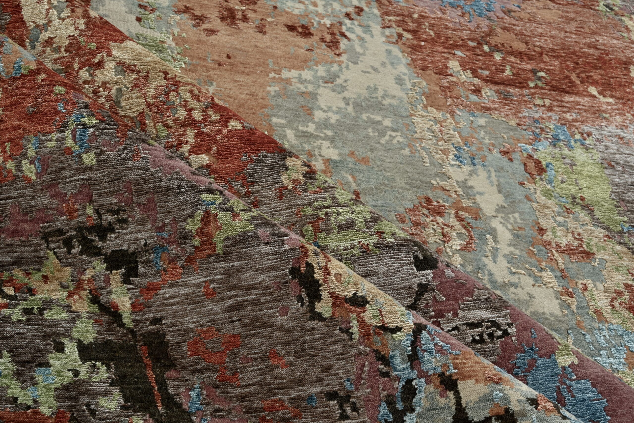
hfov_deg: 34.5
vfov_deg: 23.4
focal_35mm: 58
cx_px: 317
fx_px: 1021
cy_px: 212
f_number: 11
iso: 125
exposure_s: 1/125
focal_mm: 58
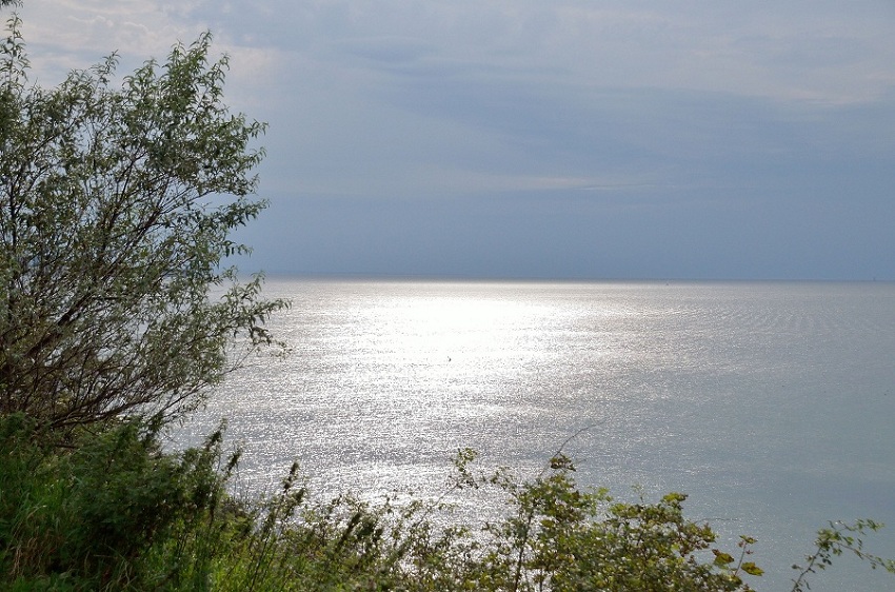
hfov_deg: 29.3
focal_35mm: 69
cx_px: 448
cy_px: 296
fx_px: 1711
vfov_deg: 19.6
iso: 1600
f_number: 8
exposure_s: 1/4000
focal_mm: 46
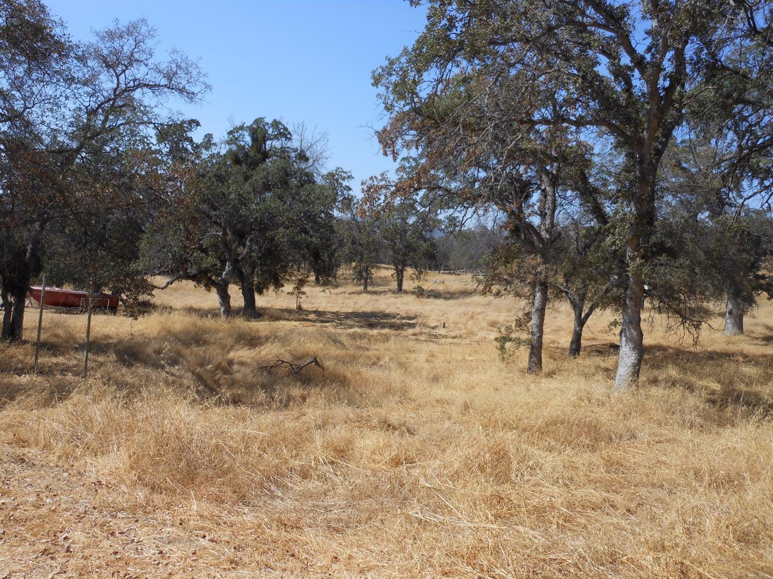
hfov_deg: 63.5
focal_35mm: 28
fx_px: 625
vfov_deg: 49.7
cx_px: 386
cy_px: 290
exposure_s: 1/800
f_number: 3.7
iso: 80
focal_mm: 5
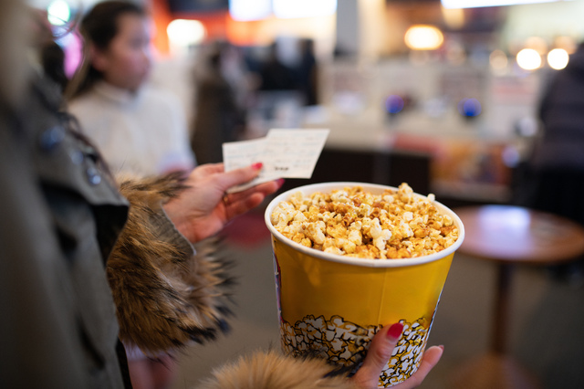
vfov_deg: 37.8
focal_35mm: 35
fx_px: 567
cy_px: 194
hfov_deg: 54.5
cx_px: 292
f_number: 2
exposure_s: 1/100
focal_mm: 35
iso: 2800
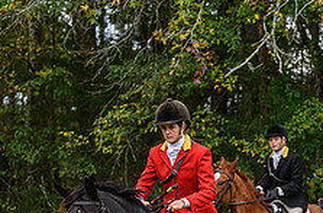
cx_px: 411
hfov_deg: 10.6
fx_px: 1699
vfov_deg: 7.1
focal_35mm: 190
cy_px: 251
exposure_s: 1/1000
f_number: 3.2
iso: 1250
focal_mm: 70
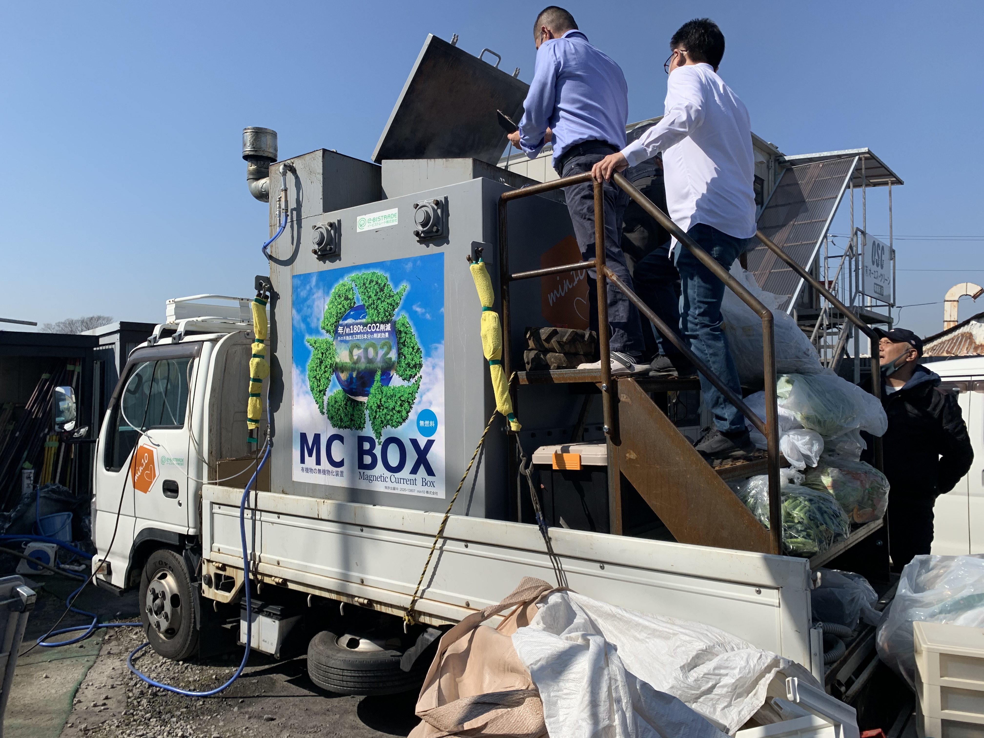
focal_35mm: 26
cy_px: 369
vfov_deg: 53.1
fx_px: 739
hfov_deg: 67.3
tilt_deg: +2.4
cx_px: 492
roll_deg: -0.7
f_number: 1.8
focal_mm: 4.25
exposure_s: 1/2915
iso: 25
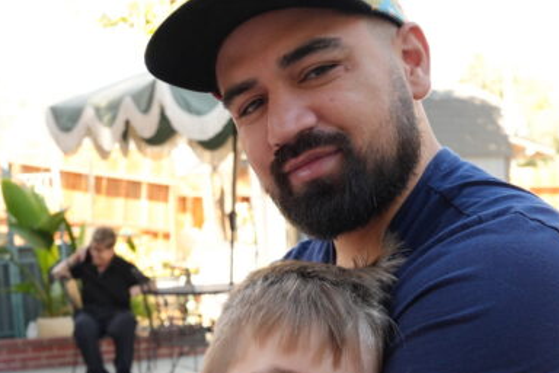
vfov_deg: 25.8
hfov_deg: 38.7
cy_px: 325
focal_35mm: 51
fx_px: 792
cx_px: 227
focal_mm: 17
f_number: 4
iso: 320
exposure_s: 1/160
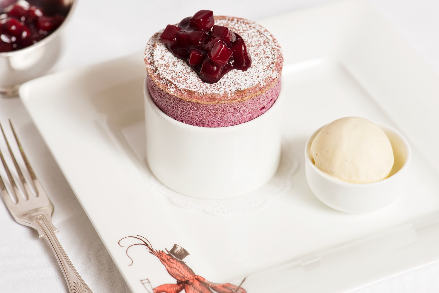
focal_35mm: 105
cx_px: 220
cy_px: 146
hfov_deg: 19.4
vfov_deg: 13.1
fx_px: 1281
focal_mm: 105
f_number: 6.3
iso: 200
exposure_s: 1/2.5
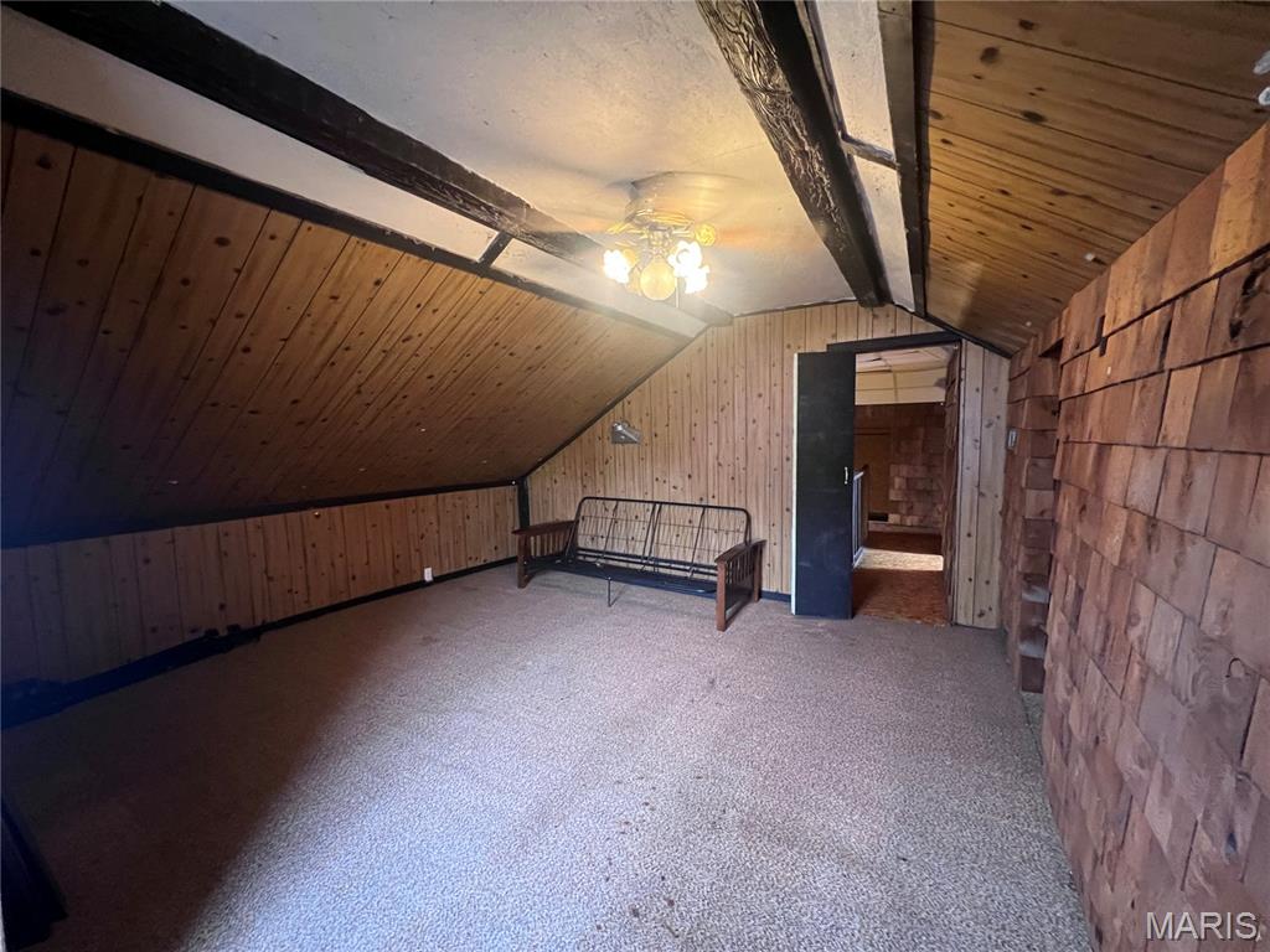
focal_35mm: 13
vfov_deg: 89.9
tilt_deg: -4.9
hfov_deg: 106.2
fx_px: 477
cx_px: 635
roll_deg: +1.7
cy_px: 476
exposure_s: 1/30
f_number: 1.8
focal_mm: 1.57
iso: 800
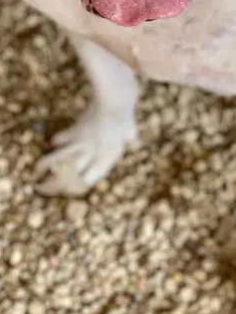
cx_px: 251
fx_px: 1508
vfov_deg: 11.7
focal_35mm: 166
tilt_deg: -37.4
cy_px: -50
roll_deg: +4.8
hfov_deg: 8.9
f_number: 2
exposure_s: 1/122
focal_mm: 6
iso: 25
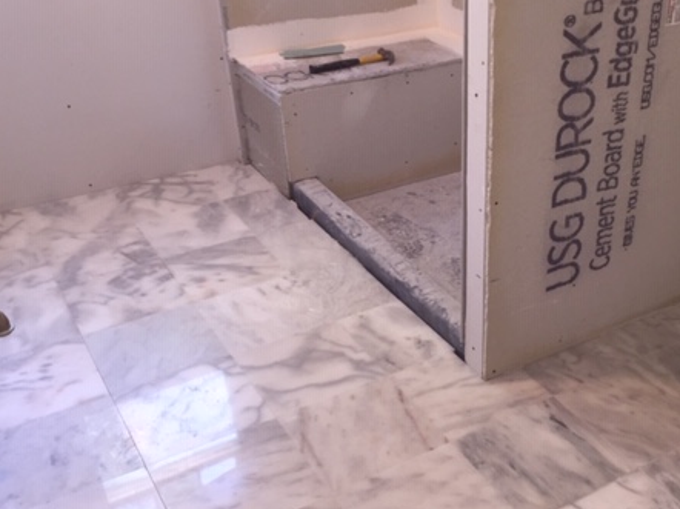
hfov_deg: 44.0
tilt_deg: -32.7
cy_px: 294
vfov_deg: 34.3
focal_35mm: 42
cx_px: 465
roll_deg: -1.6
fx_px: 825
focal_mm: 4.15
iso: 50
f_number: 2.2
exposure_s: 1/30
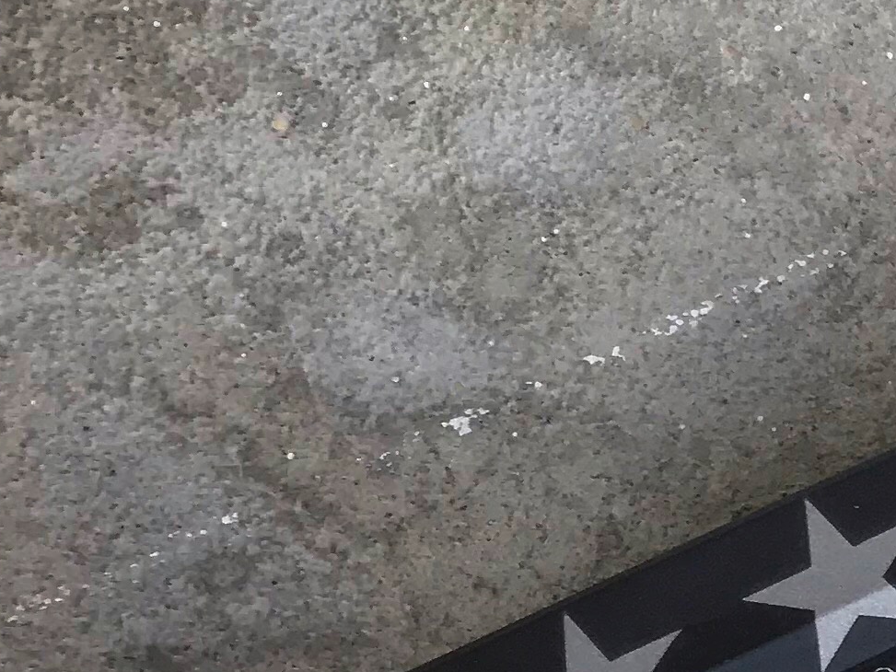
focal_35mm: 116
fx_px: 3003
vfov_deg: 12.6
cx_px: 1828
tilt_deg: -80.9
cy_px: 655
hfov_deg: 14.1
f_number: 1.8
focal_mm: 3.99
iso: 20
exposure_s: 1/120
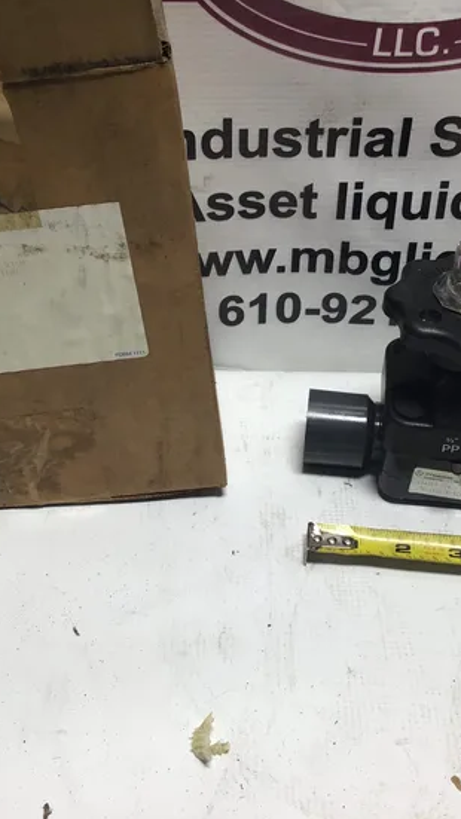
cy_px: 407
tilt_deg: -43.4
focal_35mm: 46
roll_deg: -3.3
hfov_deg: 26.0
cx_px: 256
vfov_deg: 44.6
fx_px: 999
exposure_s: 1/120
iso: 32
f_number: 2.4
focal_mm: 3.3
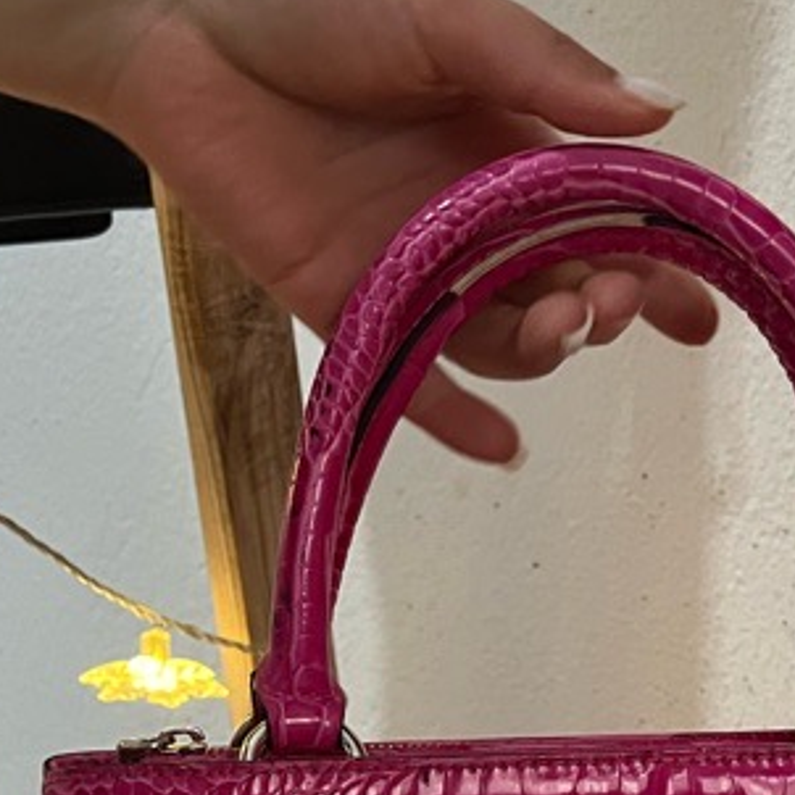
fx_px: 1975
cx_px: 484
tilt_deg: -12.7
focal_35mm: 76
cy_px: 924
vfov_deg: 21.3
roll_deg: -1.1
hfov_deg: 22.7
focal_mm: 5.7
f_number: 1.5
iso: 500
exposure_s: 1/60
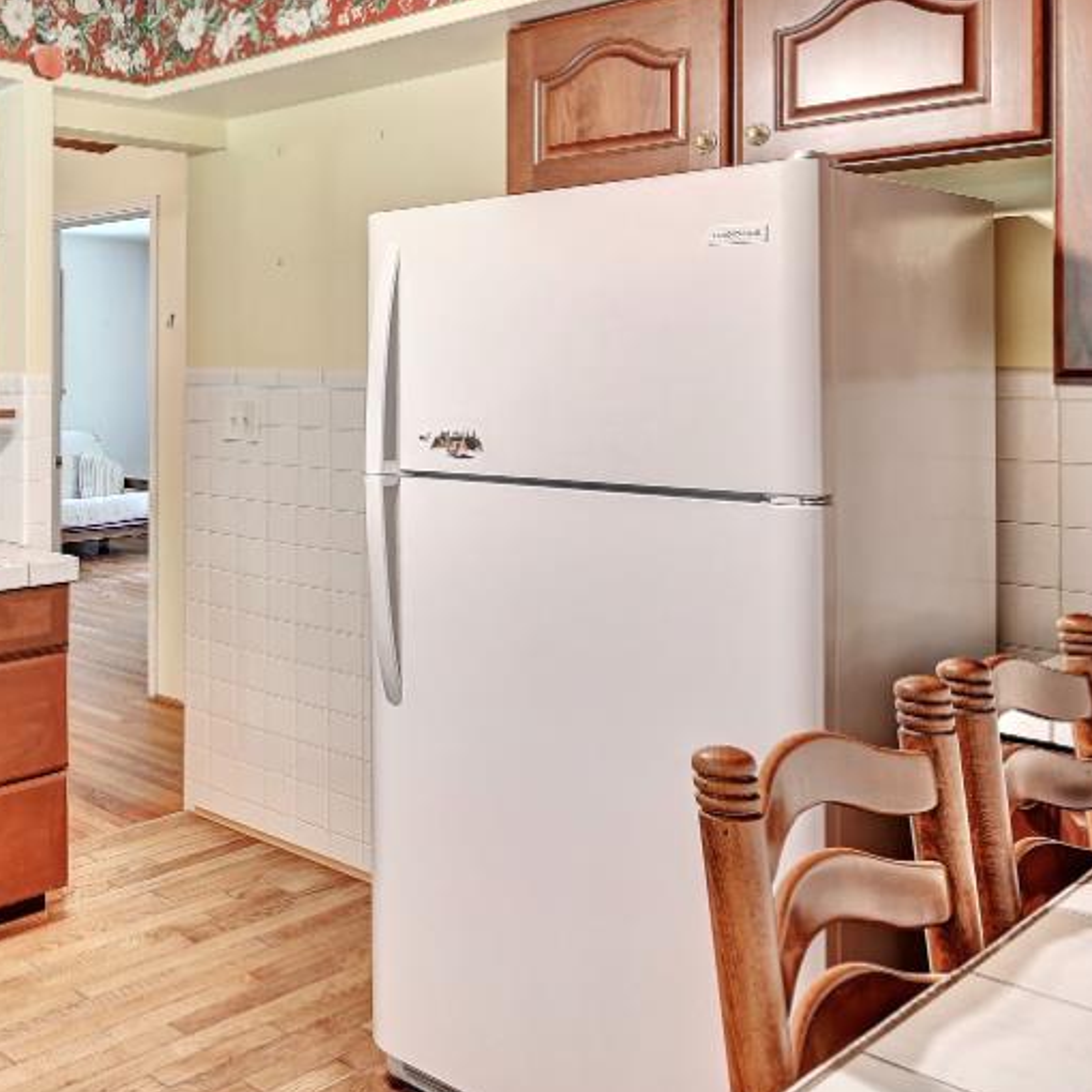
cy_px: 375
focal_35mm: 35
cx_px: -49
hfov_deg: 40.2
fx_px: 1249
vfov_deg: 46.6
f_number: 8
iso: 400
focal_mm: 14
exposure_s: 1/3.33
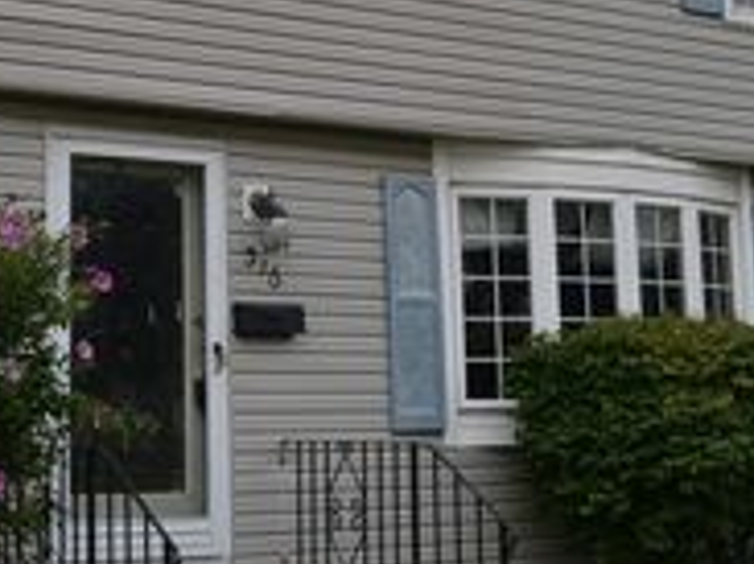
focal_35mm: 71
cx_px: 177
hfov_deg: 27.0
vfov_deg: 20.4
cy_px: 93
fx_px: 1545
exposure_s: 1/125
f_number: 5.6
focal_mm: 18
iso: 100
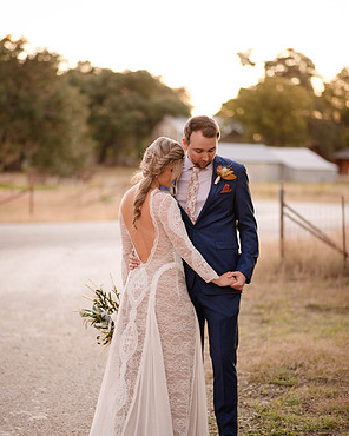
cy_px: 252
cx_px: 173
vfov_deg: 19.7
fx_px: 1252
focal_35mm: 97
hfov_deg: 15.9
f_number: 1.8
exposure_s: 1/250
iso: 400
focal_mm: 85
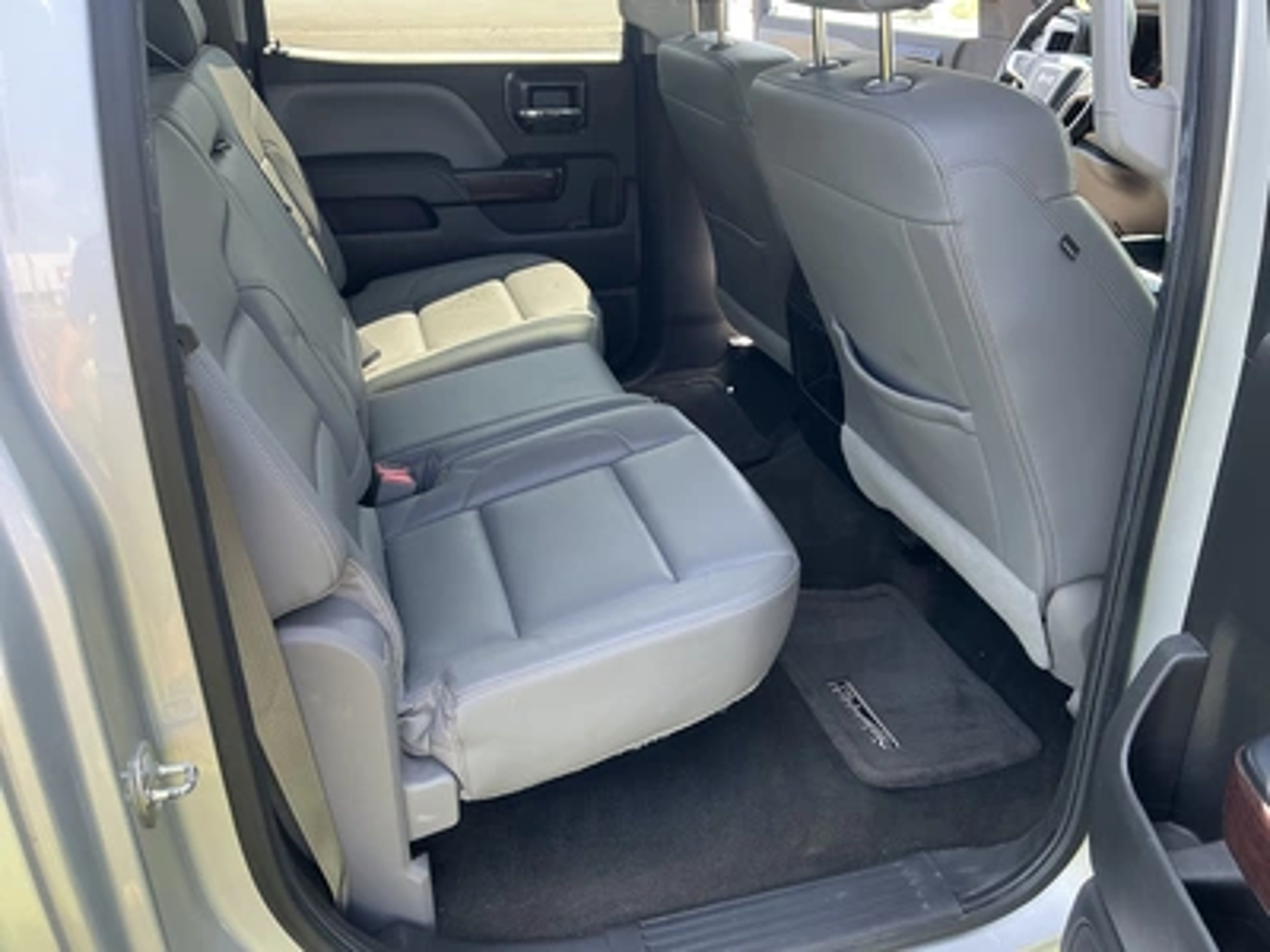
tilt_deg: -29.5
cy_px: 476
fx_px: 1027
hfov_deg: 63.4
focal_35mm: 28
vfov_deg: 49.7
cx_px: 635
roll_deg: +2.6
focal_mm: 3
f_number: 1.8
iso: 40
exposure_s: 1/122
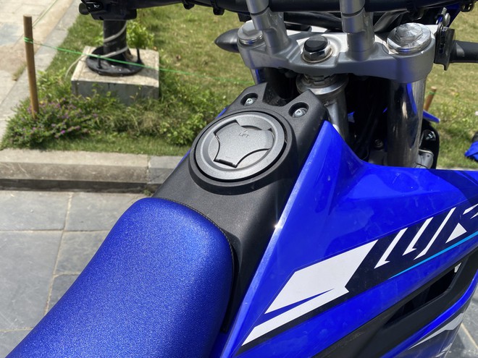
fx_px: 359
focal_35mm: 26
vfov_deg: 53.1
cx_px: 239
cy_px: 179
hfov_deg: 67.3
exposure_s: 1/2890
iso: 32
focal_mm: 4.25
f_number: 1.8
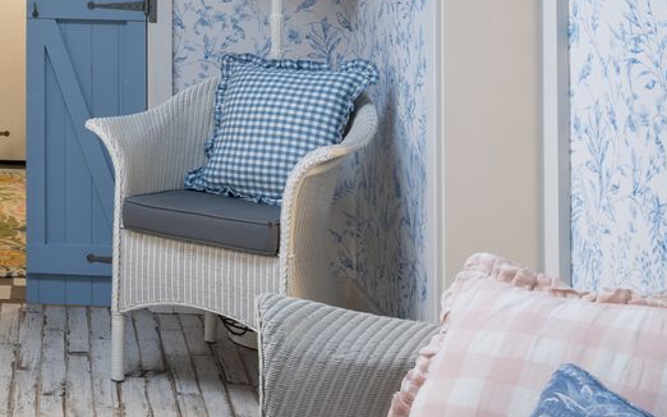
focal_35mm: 75
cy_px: -45
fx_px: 1363
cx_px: -143
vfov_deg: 16.8
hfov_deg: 24.7
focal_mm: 30
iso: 100
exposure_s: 1
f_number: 8
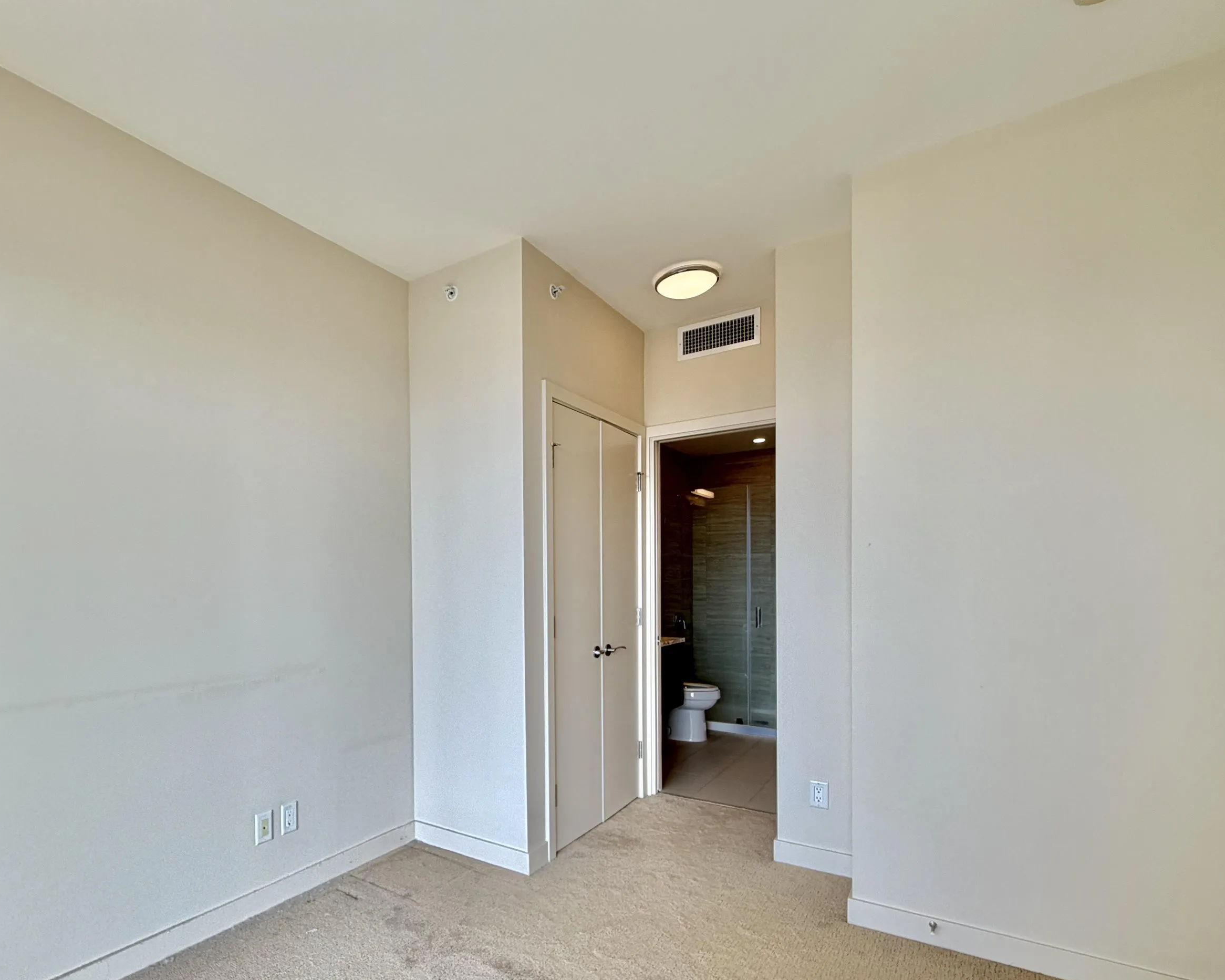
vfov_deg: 72.9
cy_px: 595
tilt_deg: -1.7
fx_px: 653
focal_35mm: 18
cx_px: 471
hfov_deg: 84.9
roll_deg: +1.2
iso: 64
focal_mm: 2.22
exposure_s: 1/120
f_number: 2.2
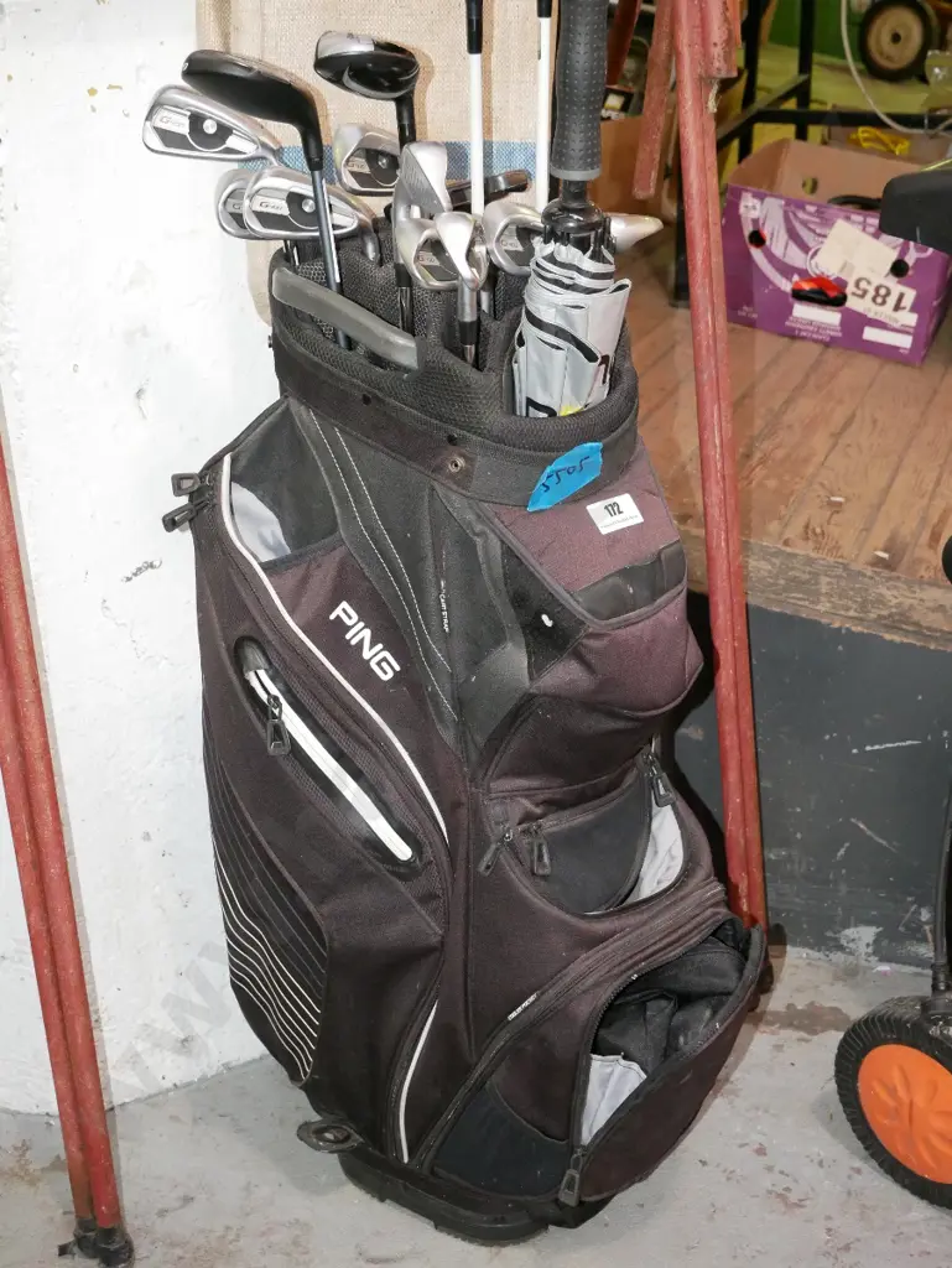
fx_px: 1978
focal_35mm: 54
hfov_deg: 27.1
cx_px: 476
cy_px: 634
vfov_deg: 35.5
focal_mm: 27
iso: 3200
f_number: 5.6
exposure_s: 1/100
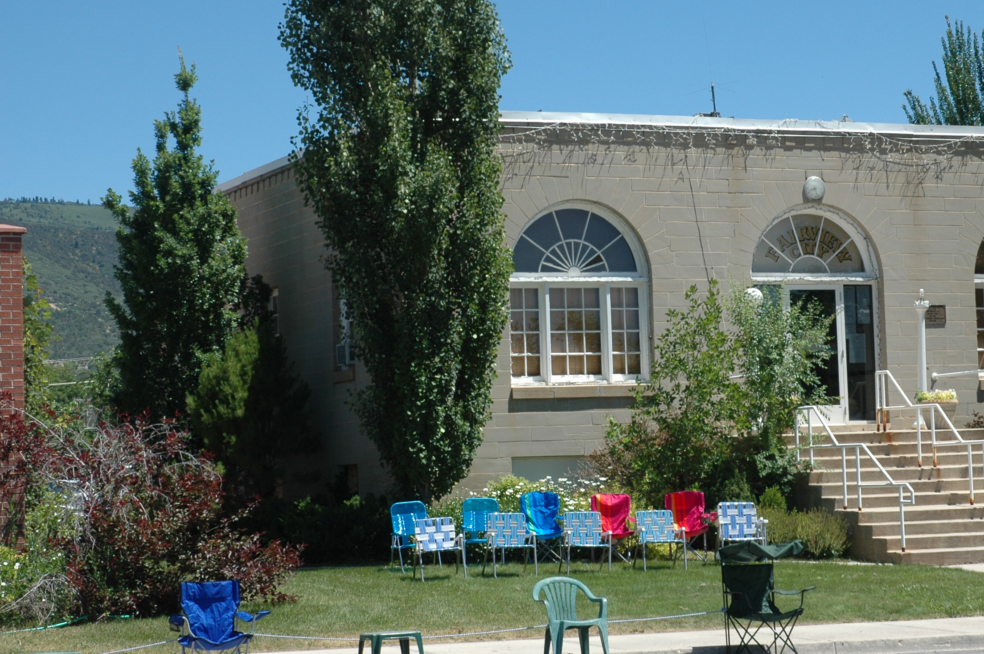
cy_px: 251
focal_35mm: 94
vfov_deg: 14.5
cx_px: 656
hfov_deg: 21.6
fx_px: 2567
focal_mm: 46
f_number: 9
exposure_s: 1/320
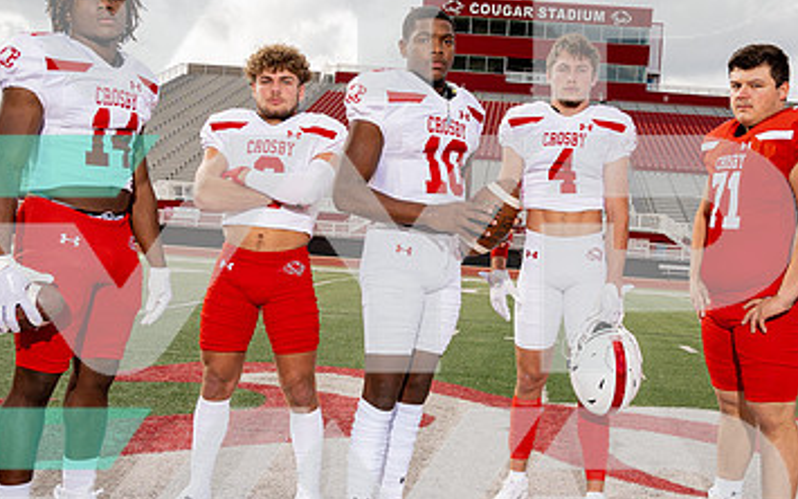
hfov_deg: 48.8
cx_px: 497
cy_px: 255
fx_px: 870
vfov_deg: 32.0
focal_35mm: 40
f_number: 8
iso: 100
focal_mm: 24
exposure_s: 1/250
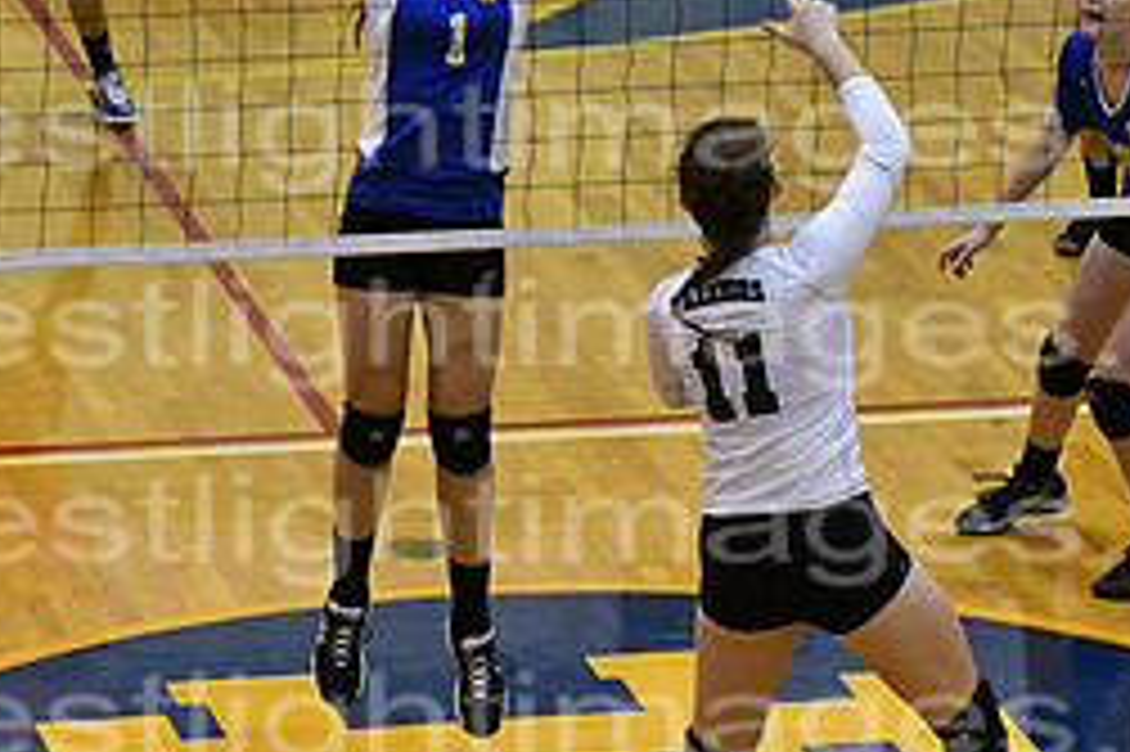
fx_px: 15244
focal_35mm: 486
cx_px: 441
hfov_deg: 4.2
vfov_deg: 2.8
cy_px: 38
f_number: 4
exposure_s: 1/640
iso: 8000
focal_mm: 140
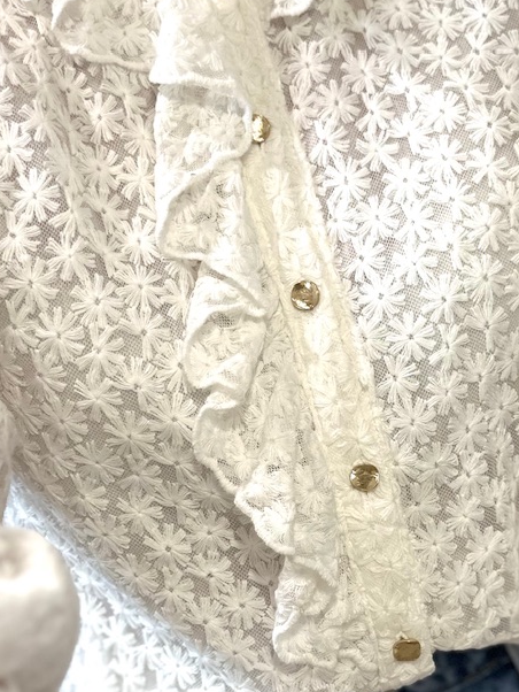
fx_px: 1019
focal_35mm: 51
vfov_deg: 37.1
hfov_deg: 28.6
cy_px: 466
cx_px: 291
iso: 250
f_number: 1.78
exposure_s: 1/106
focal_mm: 6.86
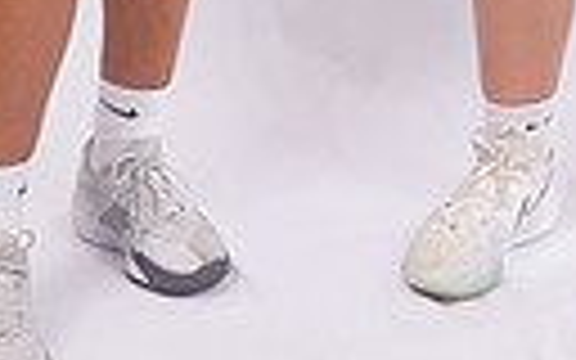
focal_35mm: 118
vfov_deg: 9.7
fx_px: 1852
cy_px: -531
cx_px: 382
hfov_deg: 17.6
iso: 160
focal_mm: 33
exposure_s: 1/200
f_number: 7.1
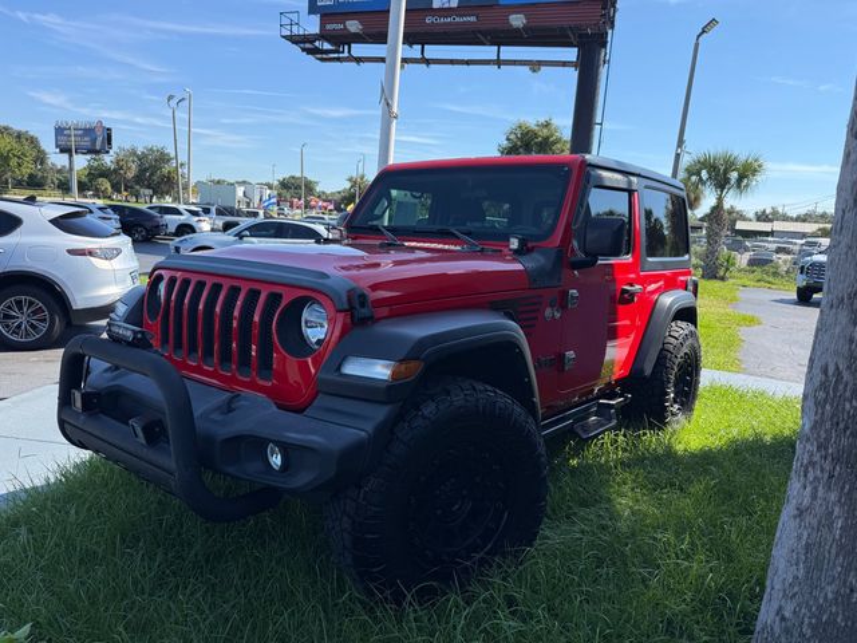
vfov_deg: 56.8
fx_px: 594
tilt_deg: -8.4
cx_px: 428
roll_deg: -3.2
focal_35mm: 24
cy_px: 322
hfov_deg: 71.6
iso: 100
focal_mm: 6.76
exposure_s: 1/2703
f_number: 1.78
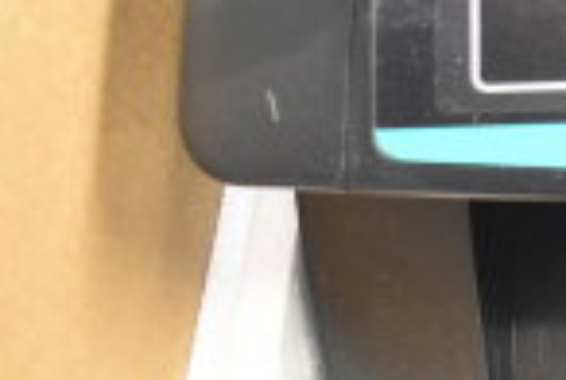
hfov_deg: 13.9
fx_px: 1969
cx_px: 1124
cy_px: 192
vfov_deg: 11.0
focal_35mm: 125
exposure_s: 1/30
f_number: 3.8
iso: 2500
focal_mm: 20
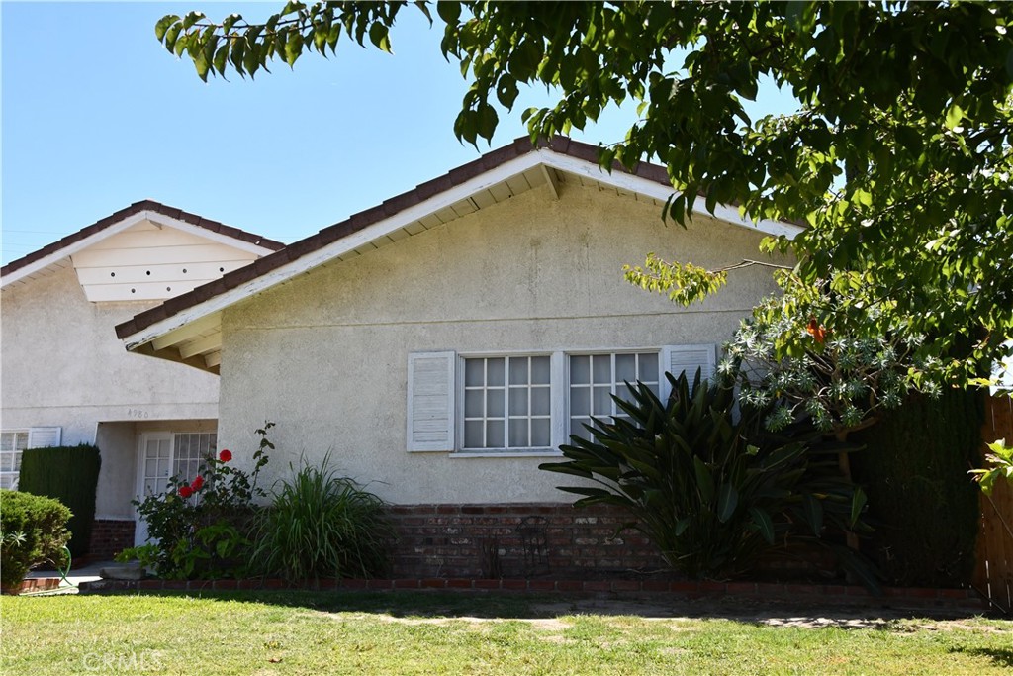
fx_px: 1097
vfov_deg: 34.2
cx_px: 506
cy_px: 338
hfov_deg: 49.5
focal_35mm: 39
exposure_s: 1/640
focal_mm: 26
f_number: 13
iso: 1000
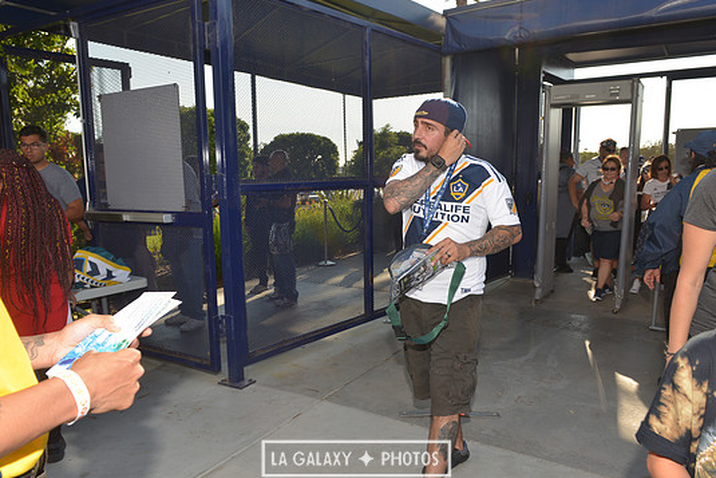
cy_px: 258
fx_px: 517
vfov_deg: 49.5
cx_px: 356
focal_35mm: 26
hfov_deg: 69.4
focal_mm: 24
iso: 100
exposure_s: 1/100
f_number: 8
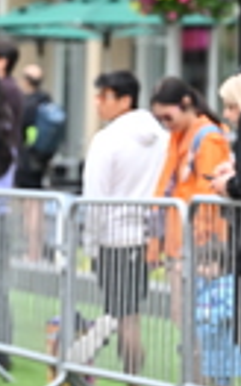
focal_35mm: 355
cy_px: 68
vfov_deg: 5.9
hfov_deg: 3.7
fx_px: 3727
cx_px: -31
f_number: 2.8
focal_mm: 83
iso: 800
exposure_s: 1/1600
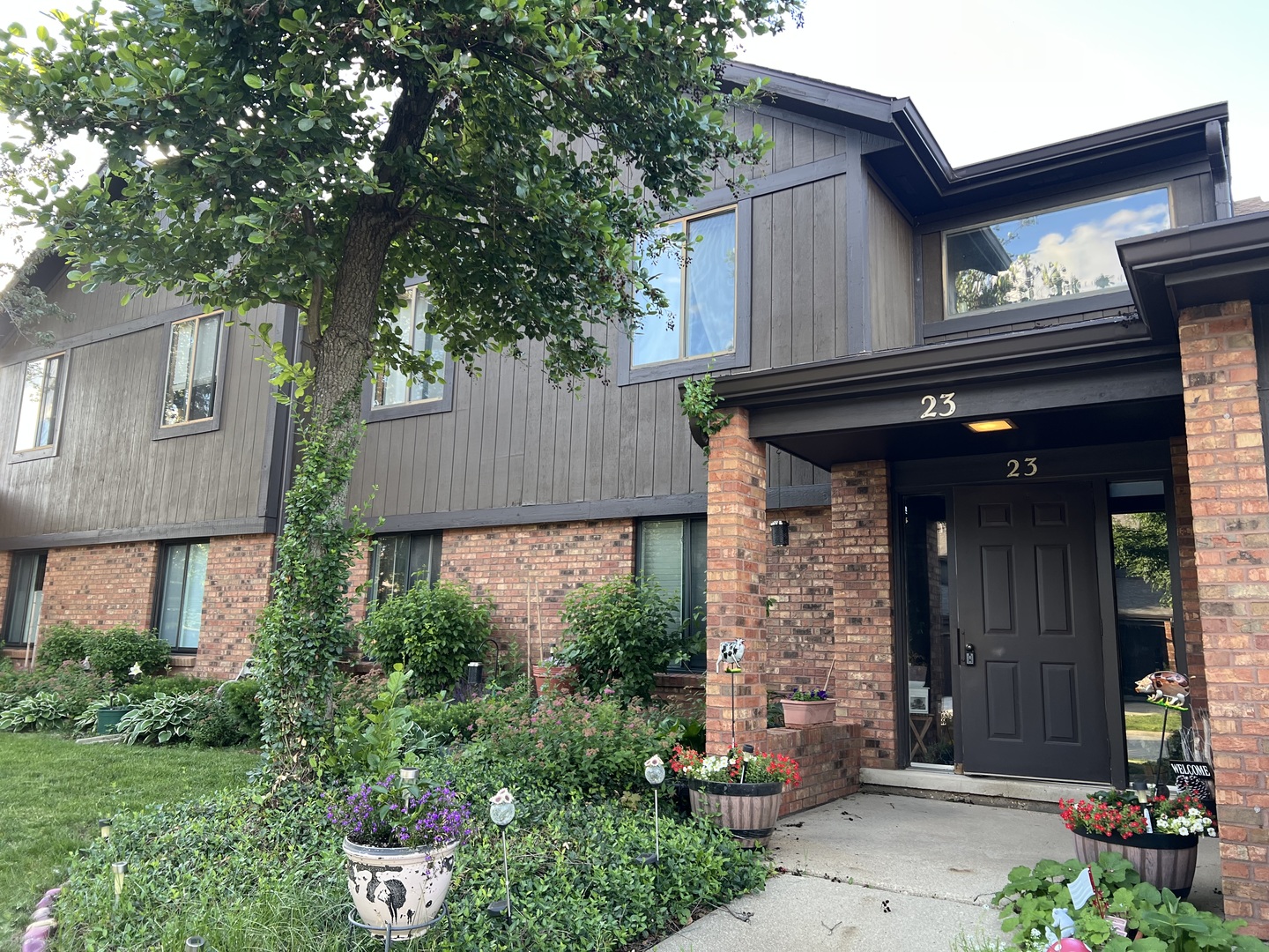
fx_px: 953
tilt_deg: +10.3
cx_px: 634
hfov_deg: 67.3
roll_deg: -0.9
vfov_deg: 53.1
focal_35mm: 26
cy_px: 476
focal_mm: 5.7
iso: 50
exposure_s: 1/121
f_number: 1.5
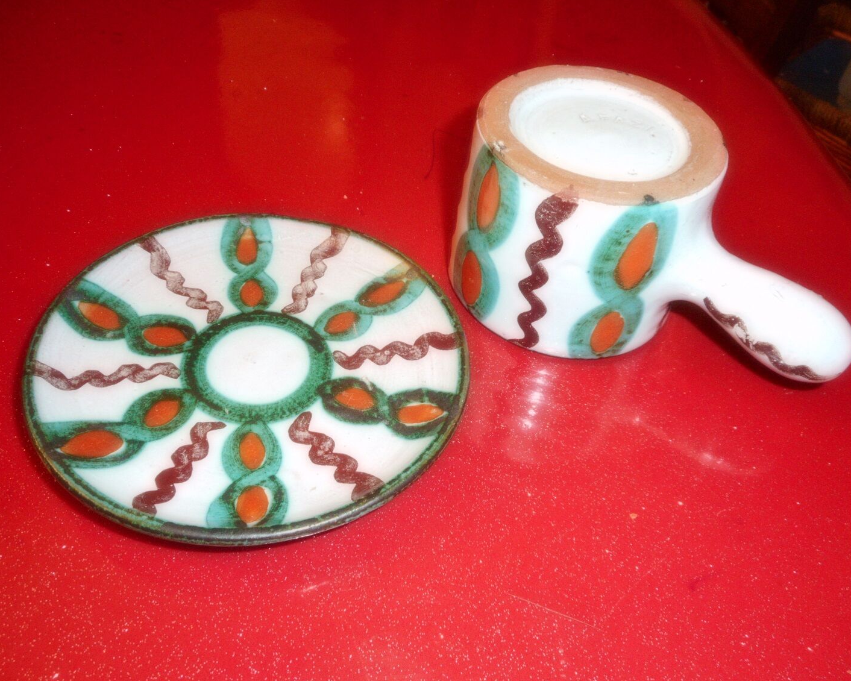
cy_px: 339
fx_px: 781
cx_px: 415
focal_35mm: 31
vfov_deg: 47.1
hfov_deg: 57.2
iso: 400
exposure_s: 1/25
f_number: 4
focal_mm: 5.2
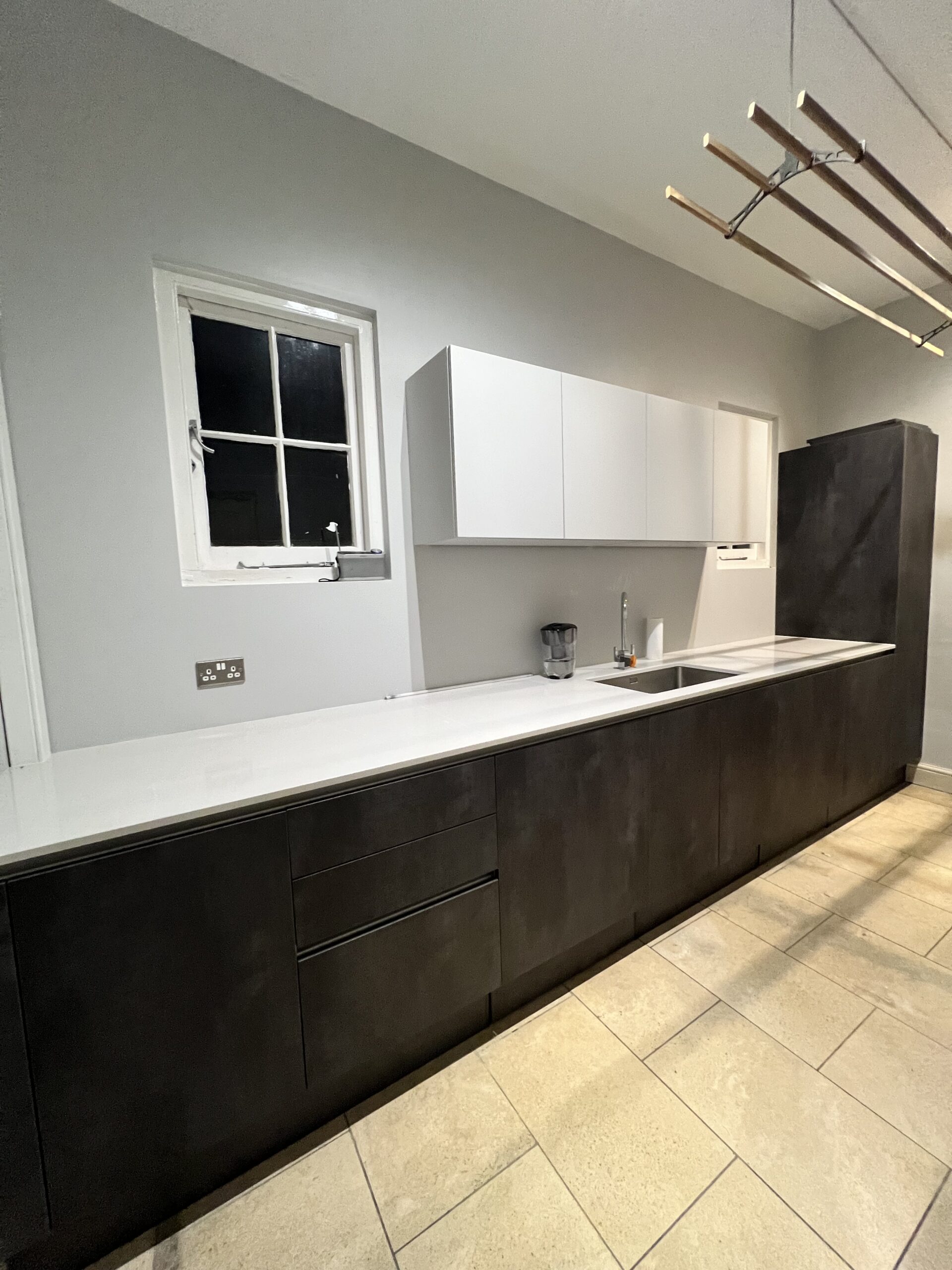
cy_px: 635
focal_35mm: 13
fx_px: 477
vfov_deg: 106.2
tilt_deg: -6.2
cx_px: 476
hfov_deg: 89.9
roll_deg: +2.3
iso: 500
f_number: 1.8
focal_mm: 1.57
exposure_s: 1/50
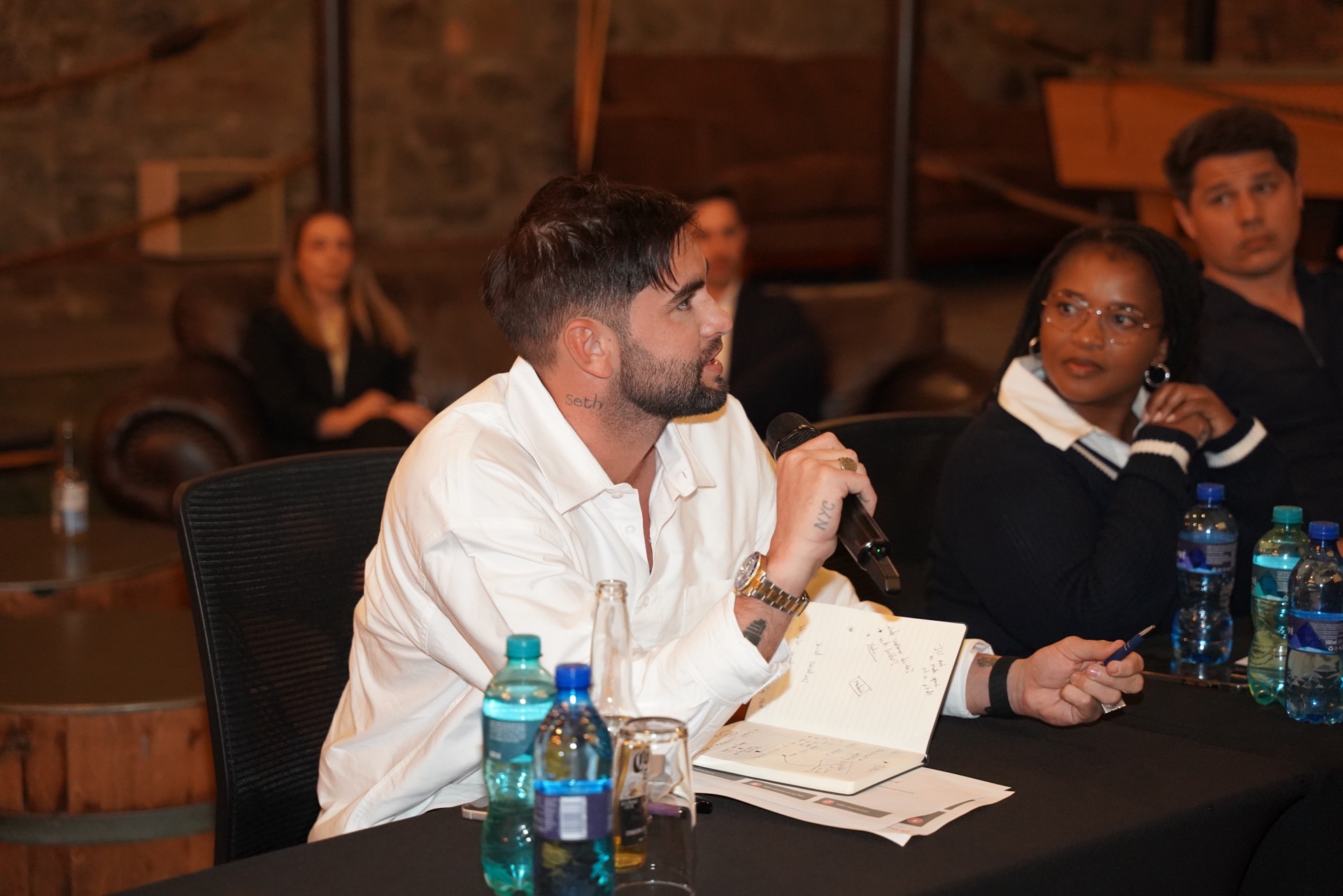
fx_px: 2611
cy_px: 448
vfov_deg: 19.5
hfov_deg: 28.8
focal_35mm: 70
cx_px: 672
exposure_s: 1/100
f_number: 2.8
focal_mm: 70
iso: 5000
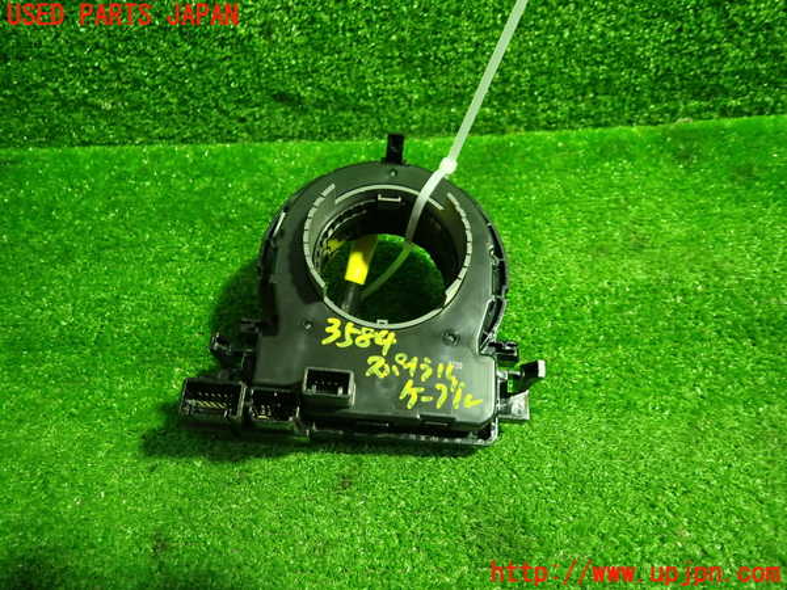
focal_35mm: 25
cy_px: 295
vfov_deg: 54.9
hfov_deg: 69.4
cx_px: 394
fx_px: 568
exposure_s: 1/30
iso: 320
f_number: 2
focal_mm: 4.5
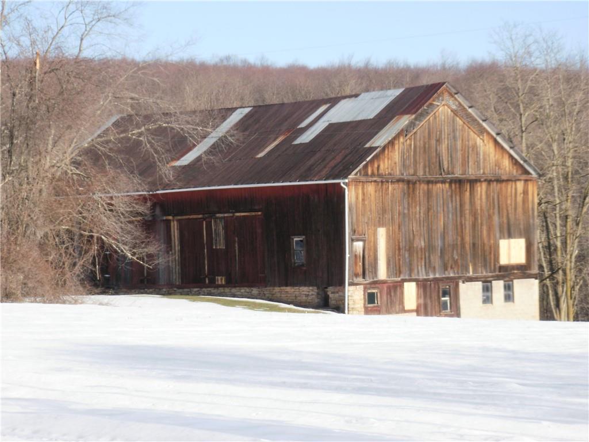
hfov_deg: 16.3
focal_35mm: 121
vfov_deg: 12.2
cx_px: 294
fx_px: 2059
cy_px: 221
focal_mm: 21.2
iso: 100
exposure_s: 1/160
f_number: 8.3
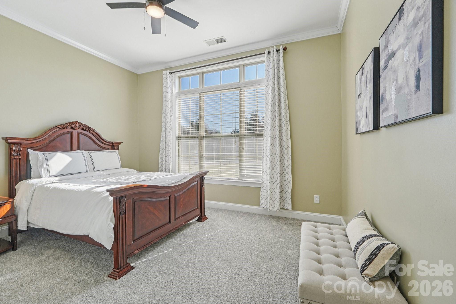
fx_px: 190
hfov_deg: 100.4
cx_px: 228
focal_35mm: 15
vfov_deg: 77.3
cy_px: 152
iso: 100
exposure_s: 1/45
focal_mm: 10
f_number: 8
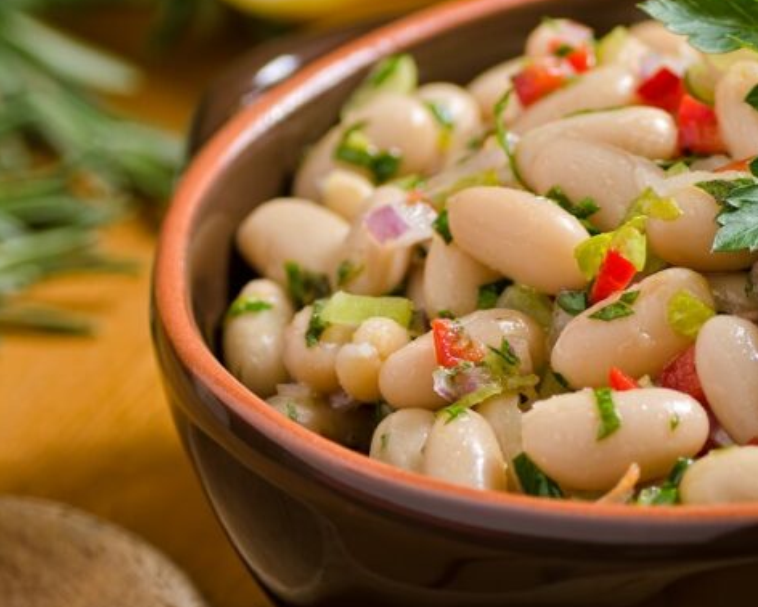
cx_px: 715
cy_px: 366
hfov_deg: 7.0
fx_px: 6149
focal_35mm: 274
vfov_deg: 5.7
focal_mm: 90
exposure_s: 1/250
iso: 100
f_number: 6.3
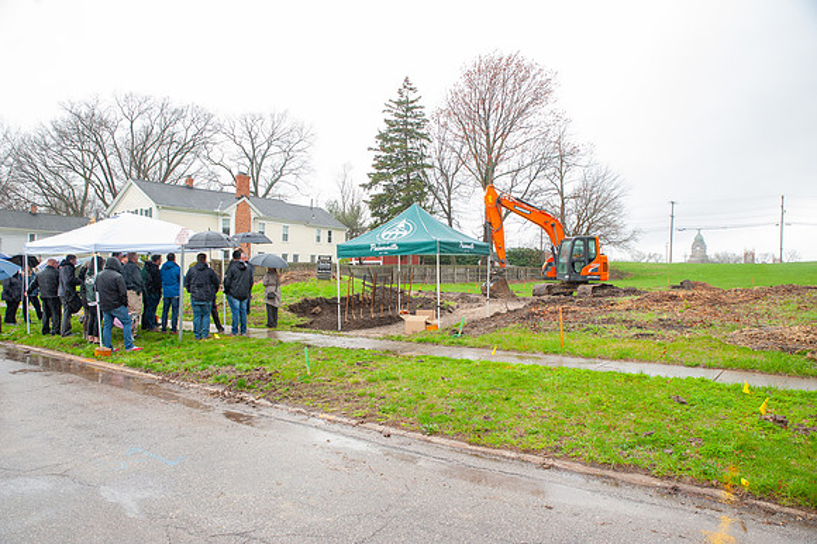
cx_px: 408
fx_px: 544
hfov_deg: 73.8
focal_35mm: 24
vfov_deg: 53.1
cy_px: 272
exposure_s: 1/160
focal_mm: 24
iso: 640
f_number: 6.3
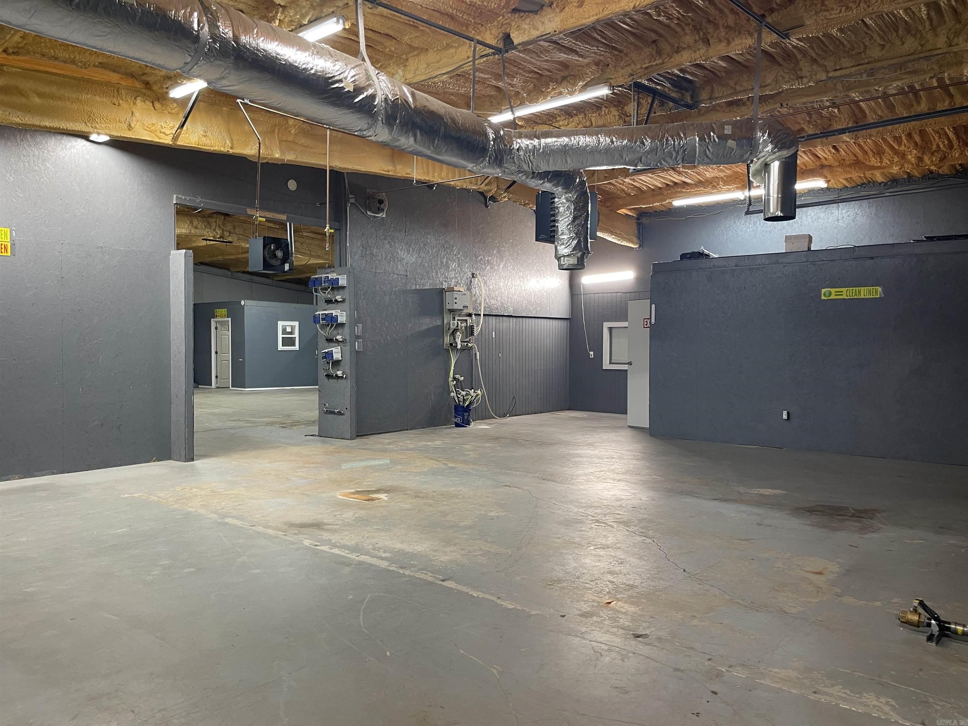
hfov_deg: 69.4
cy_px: 363
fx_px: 699
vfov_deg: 54.9
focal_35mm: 25
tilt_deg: -3.5
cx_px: 484
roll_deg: +0.0
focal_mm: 5.1
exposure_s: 1/60
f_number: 1.6
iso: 125
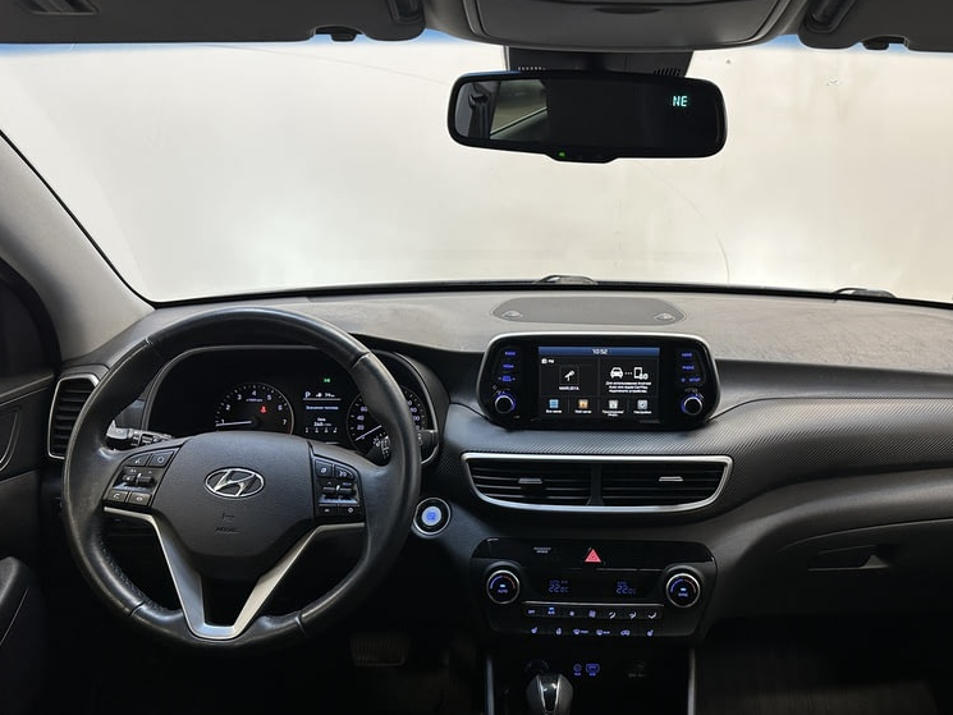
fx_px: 799
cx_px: 564
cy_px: 405
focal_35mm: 29
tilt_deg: -17.8
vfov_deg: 48.1
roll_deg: -0.2
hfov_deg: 61.2
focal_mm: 6.86
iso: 200
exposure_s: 1/79
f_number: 1.78
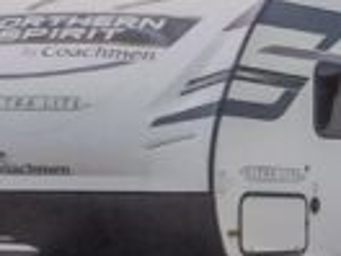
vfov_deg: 8.3
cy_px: 101
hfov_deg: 8.5
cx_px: 1152
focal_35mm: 179
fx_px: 1763
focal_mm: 4
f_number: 6
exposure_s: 1/500
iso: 125
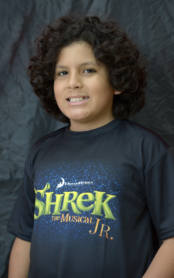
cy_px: 139
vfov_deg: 18.4
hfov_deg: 11.6
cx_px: 92
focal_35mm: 113
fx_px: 857
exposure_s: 1/100
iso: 2000
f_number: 3.5
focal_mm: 110
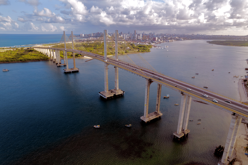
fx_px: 152
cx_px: 124
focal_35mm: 22
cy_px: 82
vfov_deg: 57.2
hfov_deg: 78.6
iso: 100
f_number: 2.8
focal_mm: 8.38
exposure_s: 1/40
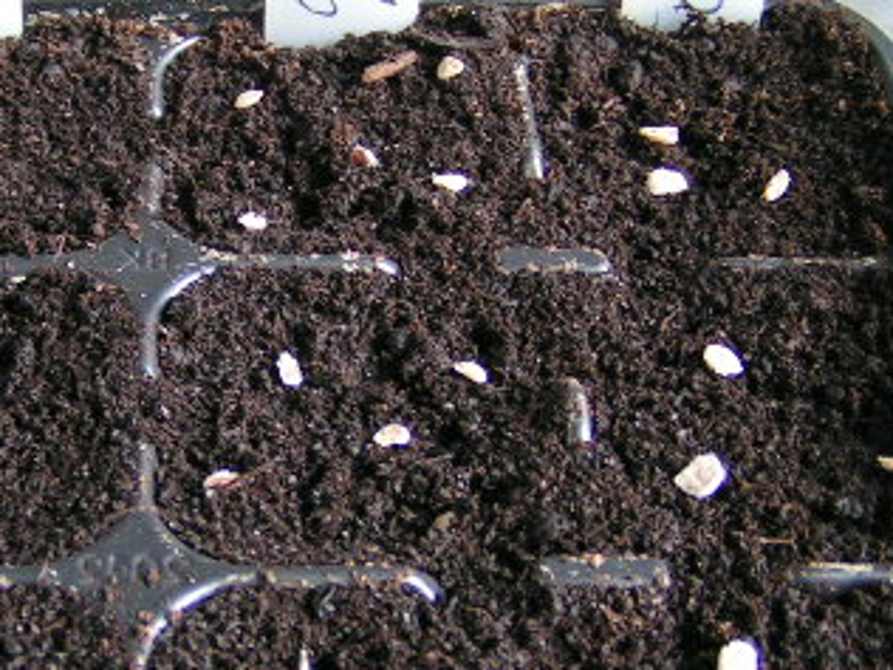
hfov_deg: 24.9
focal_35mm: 77
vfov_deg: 19.1
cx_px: 164
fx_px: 1986
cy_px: 384
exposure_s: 1/40
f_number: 2.8
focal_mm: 5.8
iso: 80
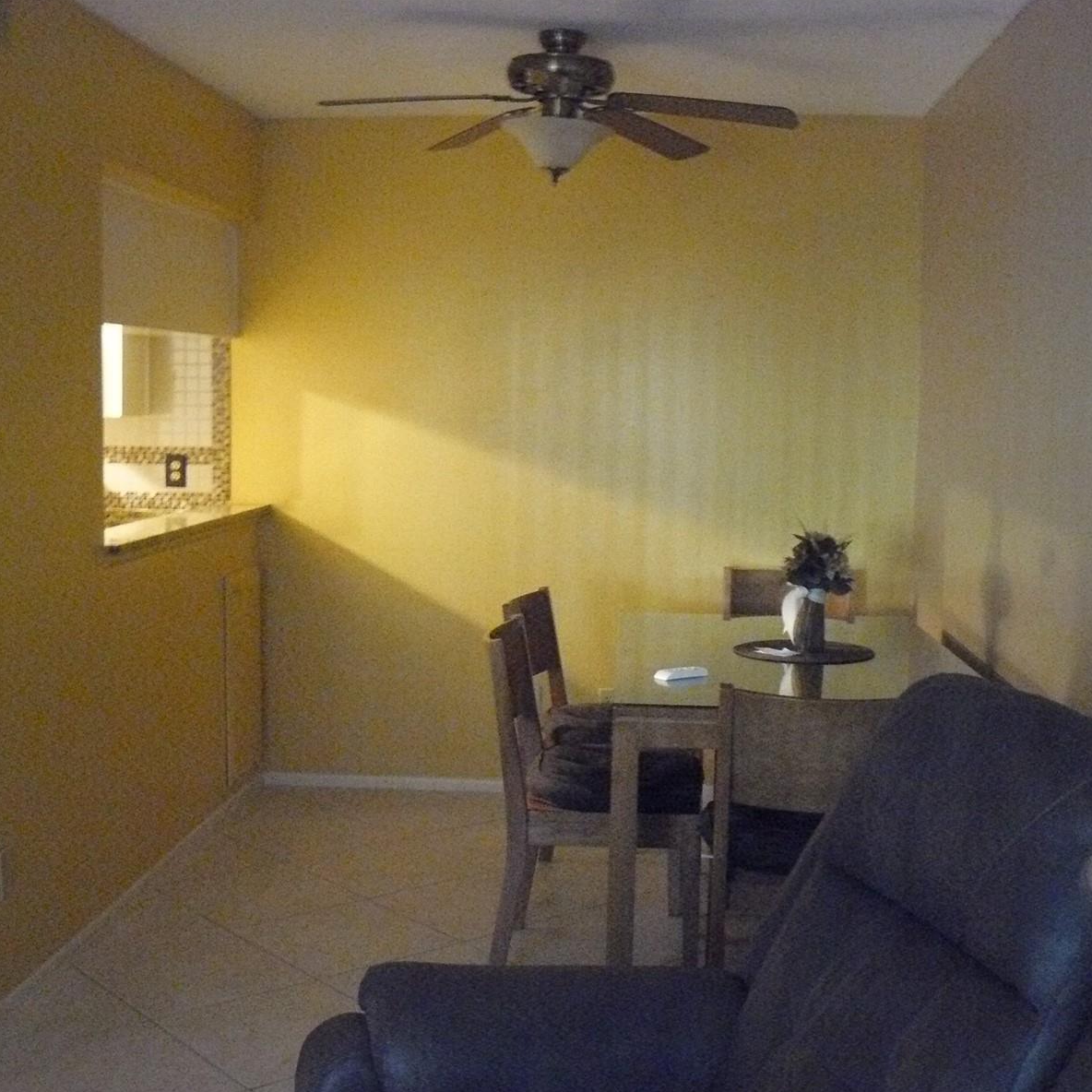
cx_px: 511
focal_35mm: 43
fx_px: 1535
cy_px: 548
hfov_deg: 39.2
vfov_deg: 39.2
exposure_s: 1/10
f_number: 2.8
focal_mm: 6
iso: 800
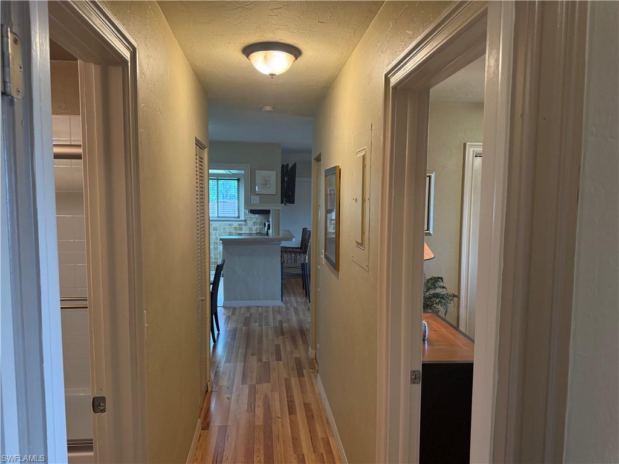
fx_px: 429
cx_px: 310
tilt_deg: -5.6
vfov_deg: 56.8
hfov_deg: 71.6
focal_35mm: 24
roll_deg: -0.2
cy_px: 232
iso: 320
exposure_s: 1/120
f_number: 1.78
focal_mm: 6.76
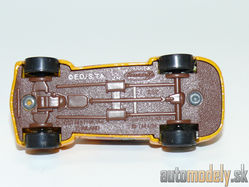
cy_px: 94
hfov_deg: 18.5
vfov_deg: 14.0
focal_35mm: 106
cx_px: 124
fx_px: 763
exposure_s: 1/30
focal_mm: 13.7
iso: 100
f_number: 4
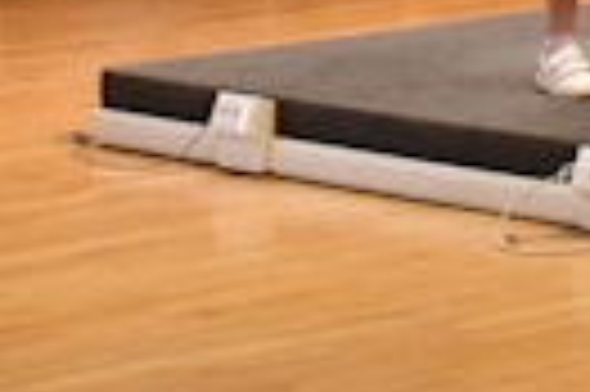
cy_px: -705
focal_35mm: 245
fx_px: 4010
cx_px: 1653
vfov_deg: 5.3
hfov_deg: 7.6
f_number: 4
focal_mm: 27
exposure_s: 1/125
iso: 2500
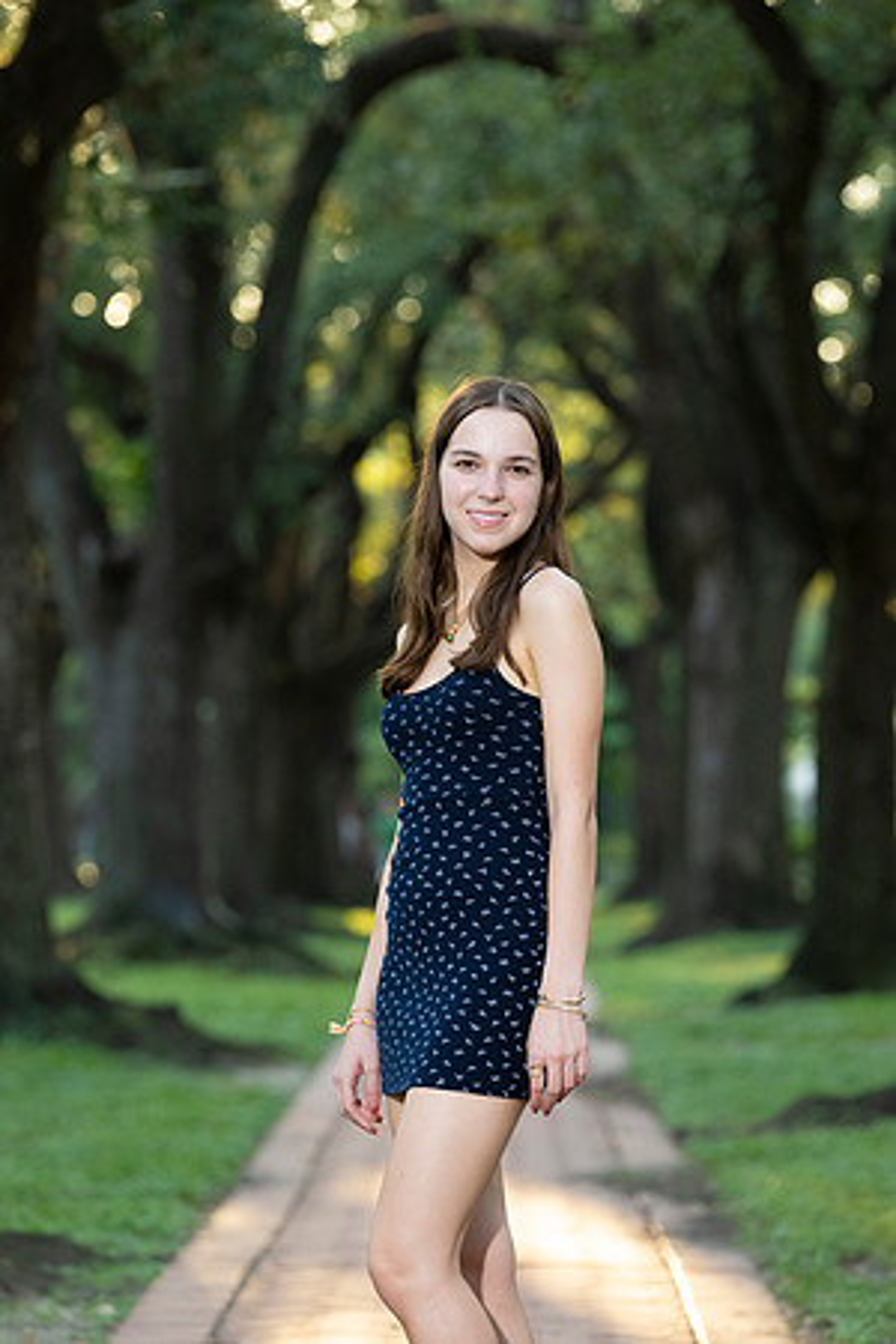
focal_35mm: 200
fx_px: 7466
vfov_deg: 10.3
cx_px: 448
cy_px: 672
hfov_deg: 6.9
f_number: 5.6
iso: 1600
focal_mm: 200
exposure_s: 1/200
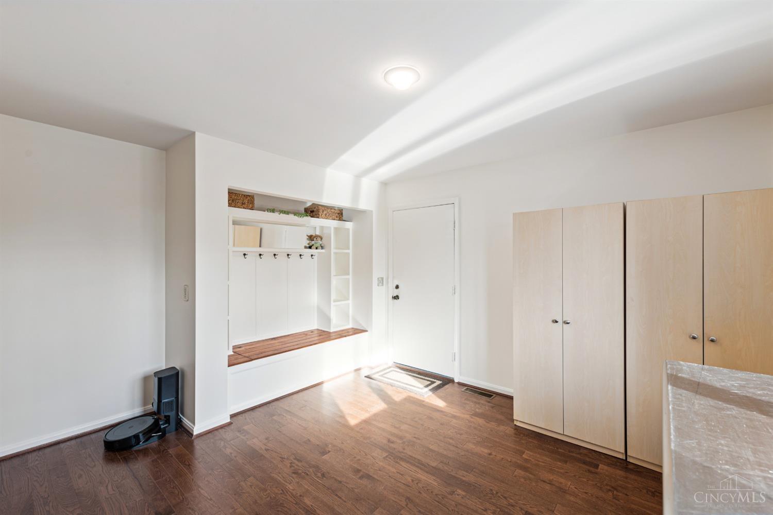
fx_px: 301
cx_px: 386
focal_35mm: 14
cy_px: 258
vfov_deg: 81.2
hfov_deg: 104.3
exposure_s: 1/2
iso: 100
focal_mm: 14
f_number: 8
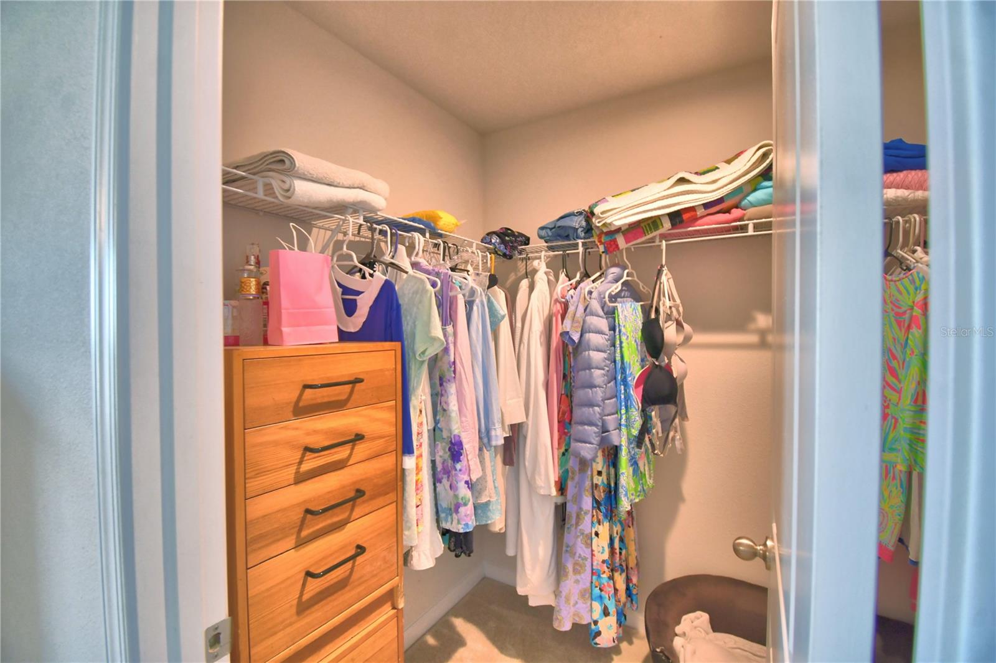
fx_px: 415
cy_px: 332
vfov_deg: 77.3
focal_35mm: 15
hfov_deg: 100.4
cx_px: 498
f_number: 4.5
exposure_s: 1/30
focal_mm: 10
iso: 560
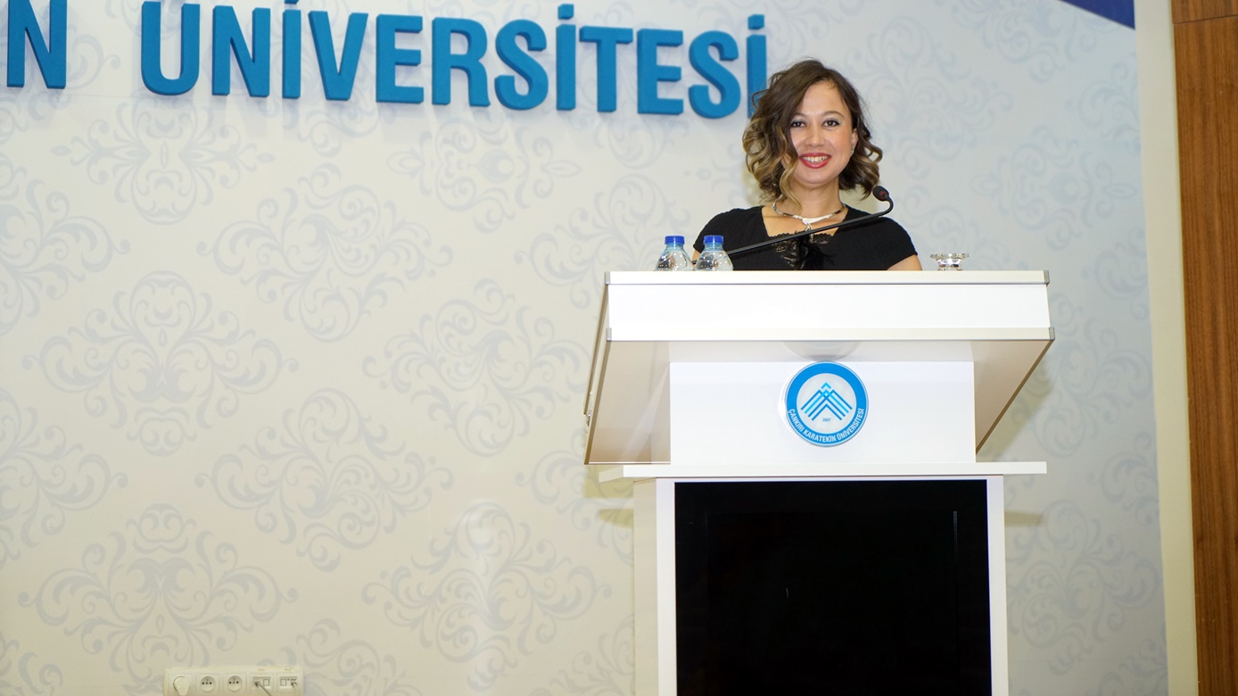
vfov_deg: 16.3
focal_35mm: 74
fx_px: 2429
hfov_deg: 28.6
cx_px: 620
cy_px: 287
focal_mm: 70
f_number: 4
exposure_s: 1/125
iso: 2500
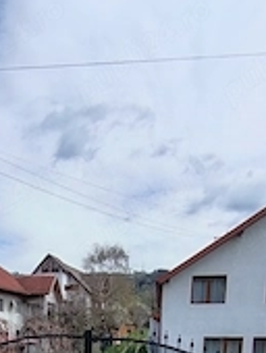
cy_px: 403
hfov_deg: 35.3
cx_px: 69
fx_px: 409
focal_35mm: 40
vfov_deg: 37.6
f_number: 2.2
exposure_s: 1/881
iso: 104
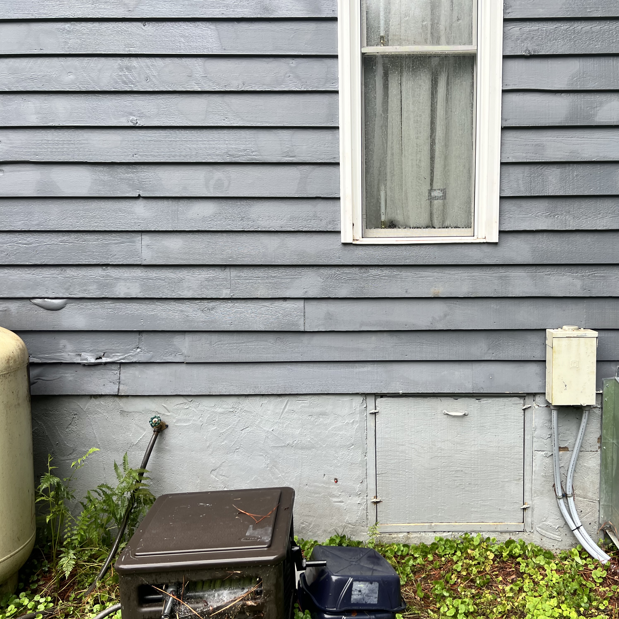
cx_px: 397
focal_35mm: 31
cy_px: 306
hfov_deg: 51.8
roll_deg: +0.5
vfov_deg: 52.5
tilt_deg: -5.8
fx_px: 627
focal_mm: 5.7
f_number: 1.5
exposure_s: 1/575
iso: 50
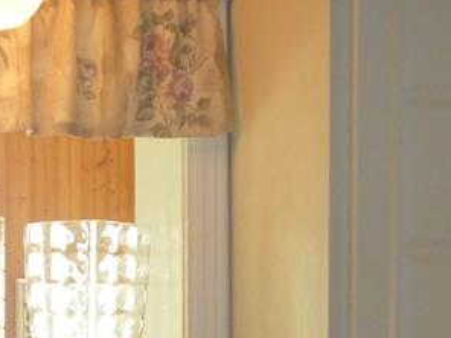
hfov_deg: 16.2
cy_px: 547
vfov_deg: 11.6
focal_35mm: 121
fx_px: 1576
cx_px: 113
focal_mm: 6.3
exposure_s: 1/30
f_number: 3.5
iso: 250
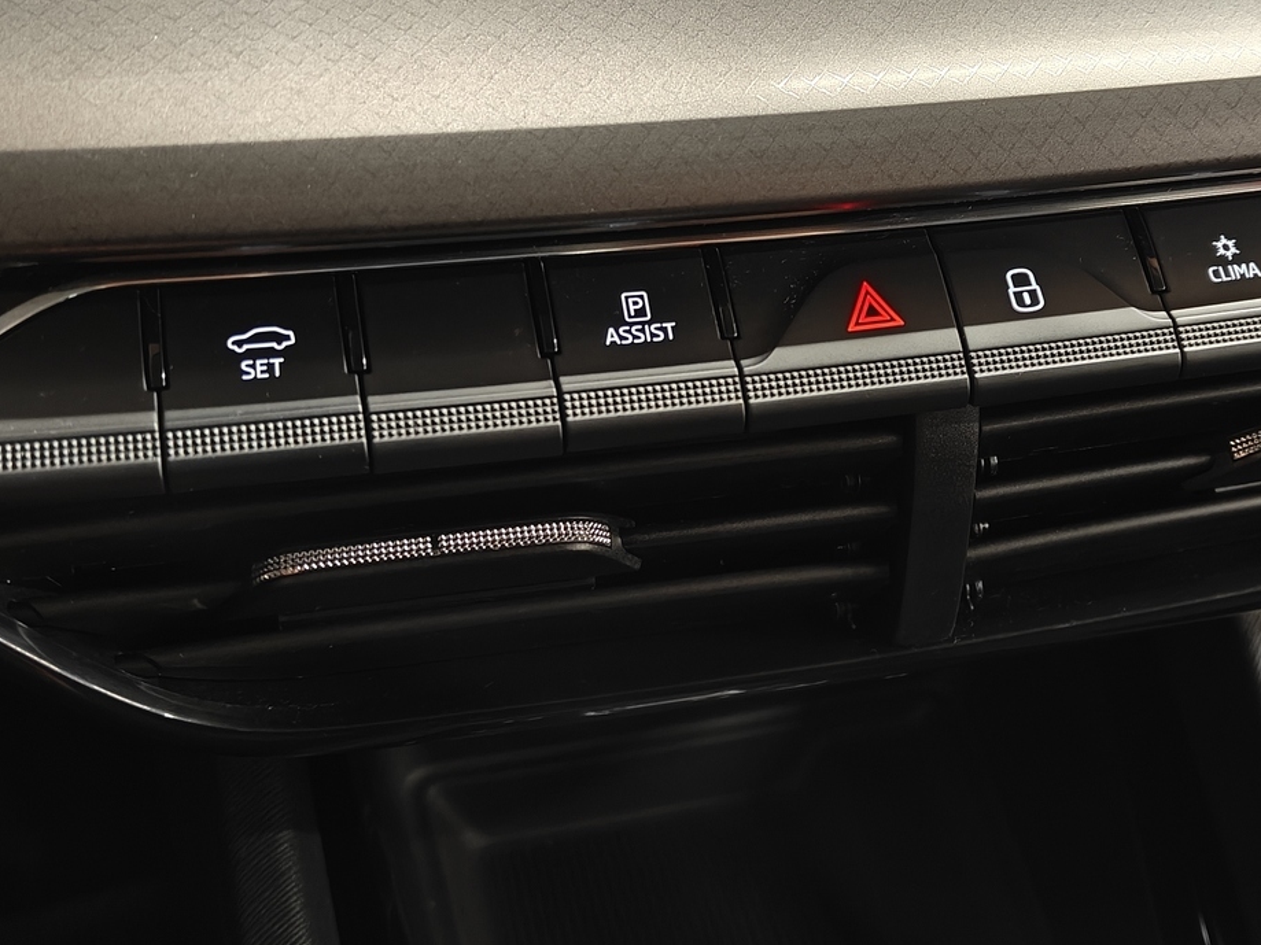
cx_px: 825
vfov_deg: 30.8
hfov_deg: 40.0
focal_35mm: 47
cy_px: 395
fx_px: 1712
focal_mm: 5.59
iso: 1250
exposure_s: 1/30
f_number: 1.8
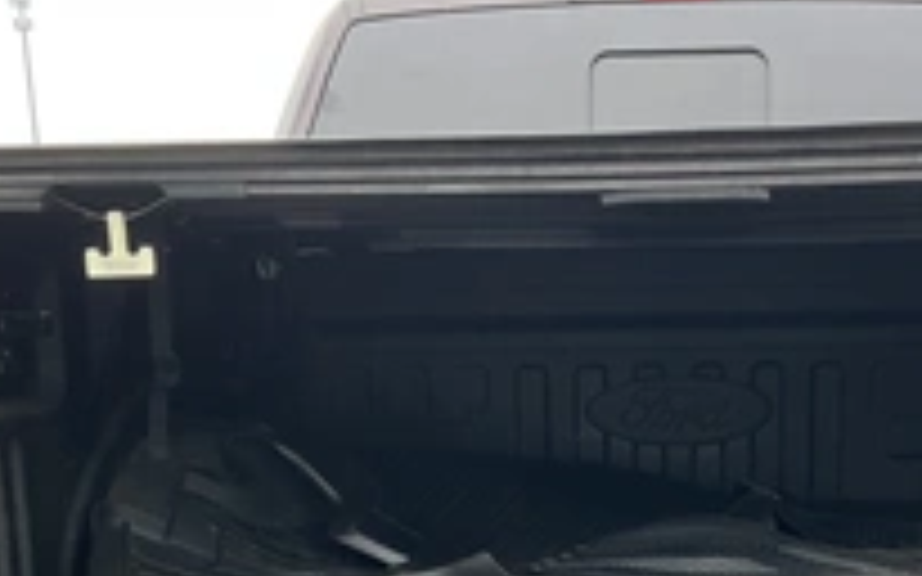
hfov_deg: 33.7
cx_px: 616
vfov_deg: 20.7
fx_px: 1507
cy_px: 621
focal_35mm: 60
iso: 25
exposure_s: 1/172
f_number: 1.8
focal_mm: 3
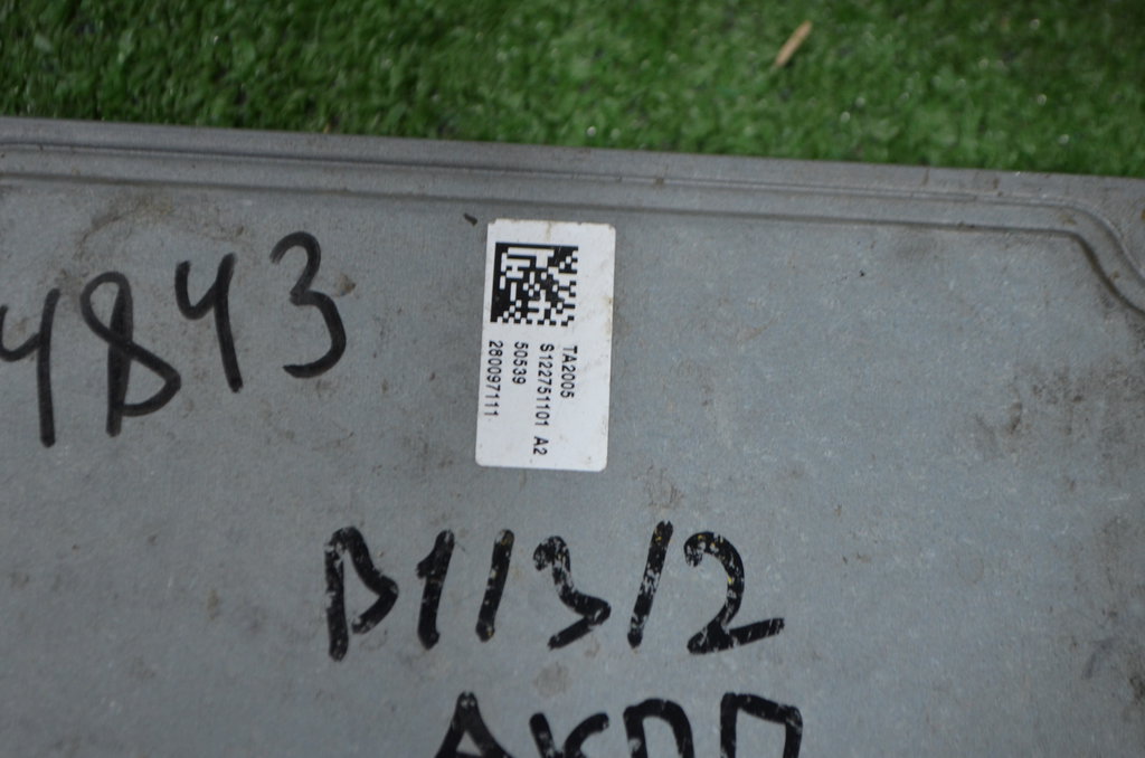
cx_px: 572
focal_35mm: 82
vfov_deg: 16.5
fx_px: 2618
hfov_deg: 24.7
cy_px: 379
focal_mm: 55
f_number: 5.6
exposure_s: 1/50
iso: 800
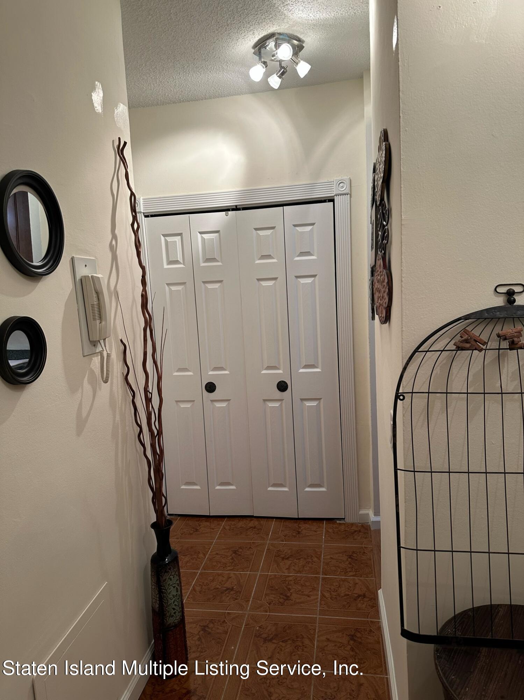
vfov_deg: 71.6
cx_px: 262
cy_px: 350
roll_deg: +3.3
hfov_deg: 56.8
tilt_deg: -6.9
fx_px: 485
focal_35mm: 24
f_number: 1.78
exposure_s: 1/60
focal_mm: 6.86
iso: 160
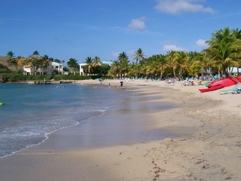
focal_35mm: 41
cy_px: 102
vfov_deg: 35.1
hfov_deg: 45.7
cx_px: 136
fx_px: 285
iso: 80
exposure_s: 1/1166
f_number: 4.8
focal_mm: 6
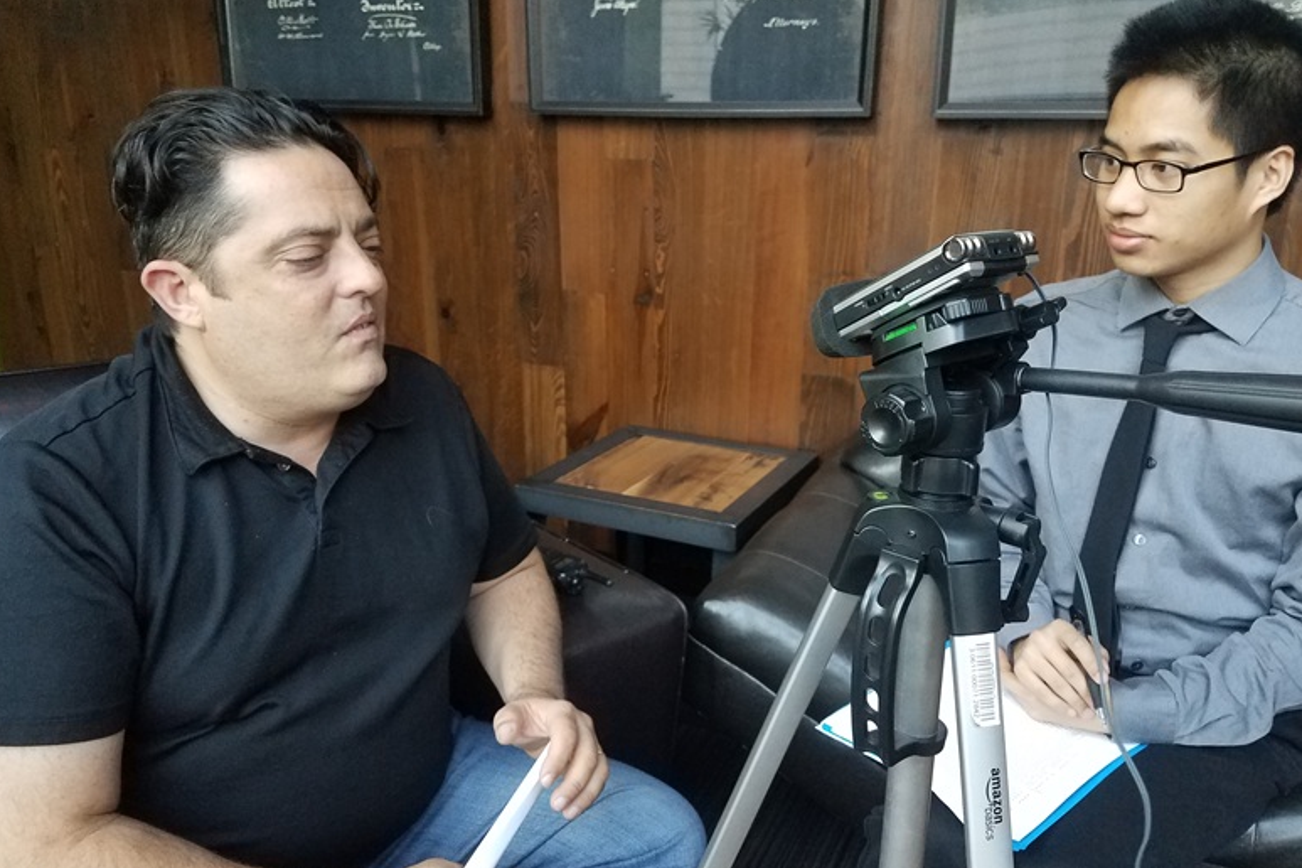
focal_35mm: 28
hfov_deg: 65.5
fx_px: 1012
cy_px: 442
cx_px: 655
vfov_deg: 46.4
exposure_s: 1/60
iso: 200
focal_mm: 4.2
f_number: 1.7
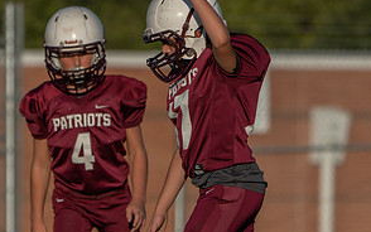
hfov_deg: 2.3
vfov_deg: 1.5
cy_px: 203
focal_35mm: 898
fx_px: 9083
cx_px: 251
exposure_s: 1/1250
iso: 125
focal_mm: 318
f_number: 5.6
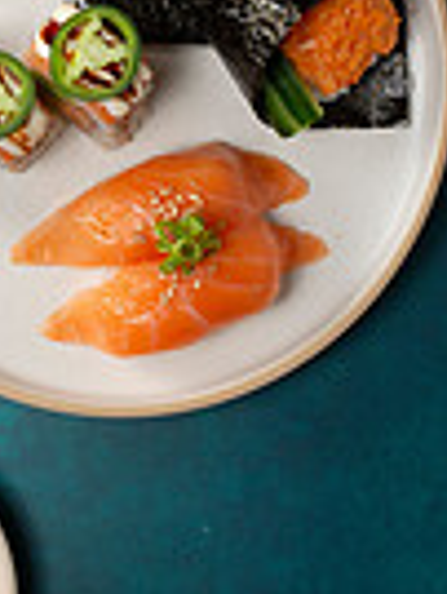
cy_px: 35
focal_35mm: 161
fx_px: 2763
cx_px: 58
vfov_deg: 12.1
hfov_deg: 9.2
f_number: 11
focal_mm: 50
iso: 250
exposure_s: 1/200
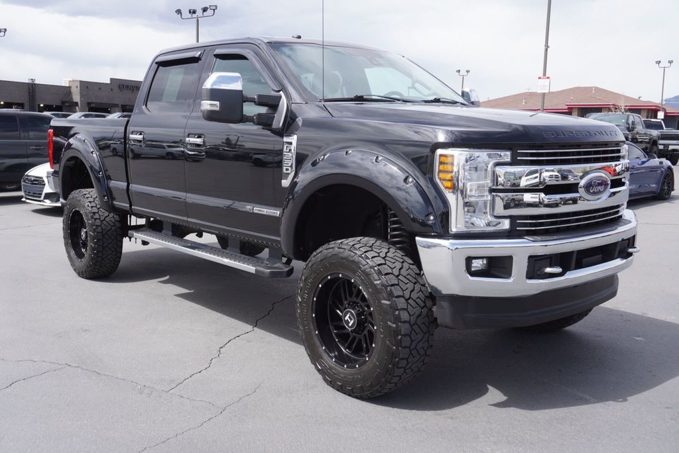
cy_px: 226
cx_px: 340
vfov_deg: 36.9
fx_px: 679
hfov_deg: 53.1
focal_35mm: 36
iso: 100
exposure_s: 1/200
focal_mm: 24
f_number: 7.1
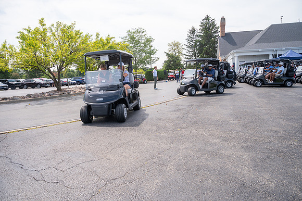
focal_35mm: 24
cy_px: 100
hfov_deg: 73.8
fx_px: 201
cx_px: 151
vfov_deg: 53.1
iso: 250
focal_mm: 24
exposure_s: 1/1250
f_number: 5
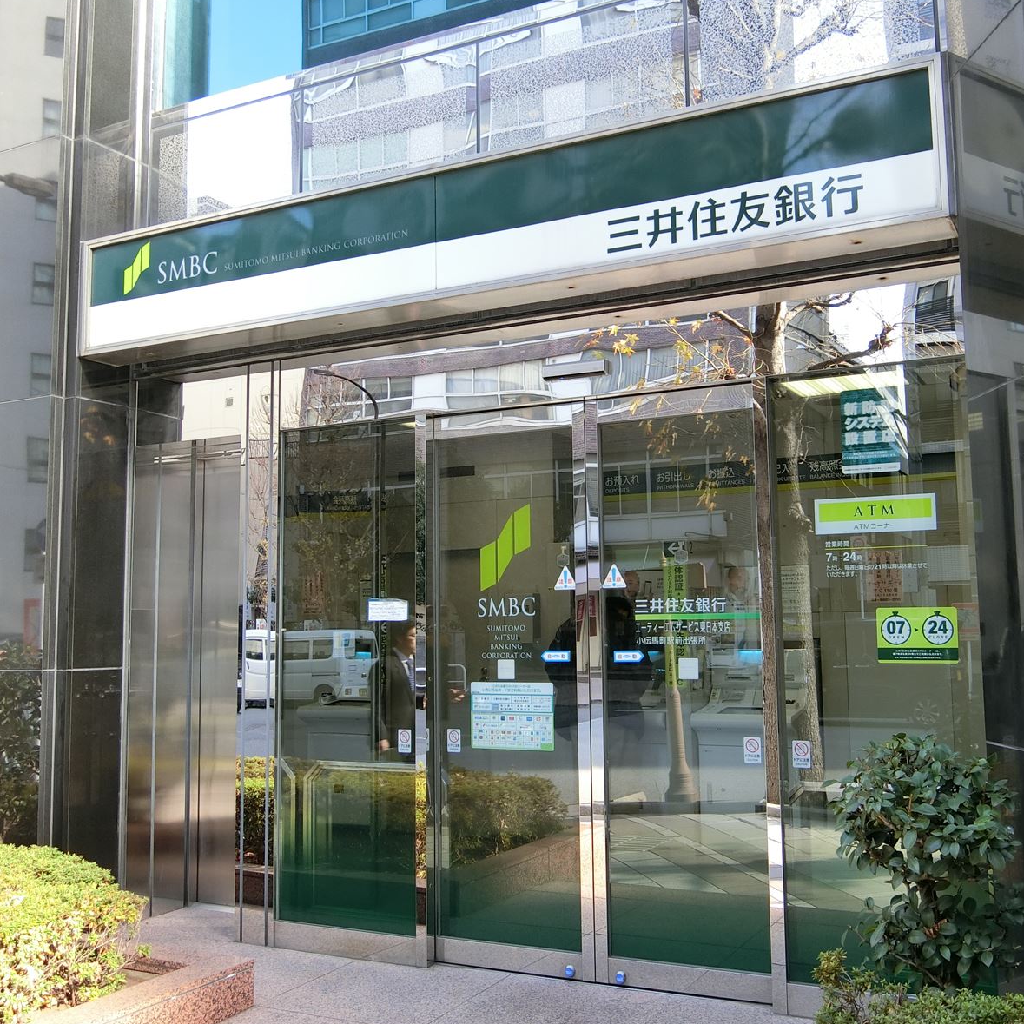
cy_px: 509
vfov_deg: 46.0
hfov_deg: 46.0
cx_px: 555
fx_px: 1205
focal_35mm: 36
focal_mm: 6.4
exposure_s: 1/125
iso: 125
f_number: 3.3
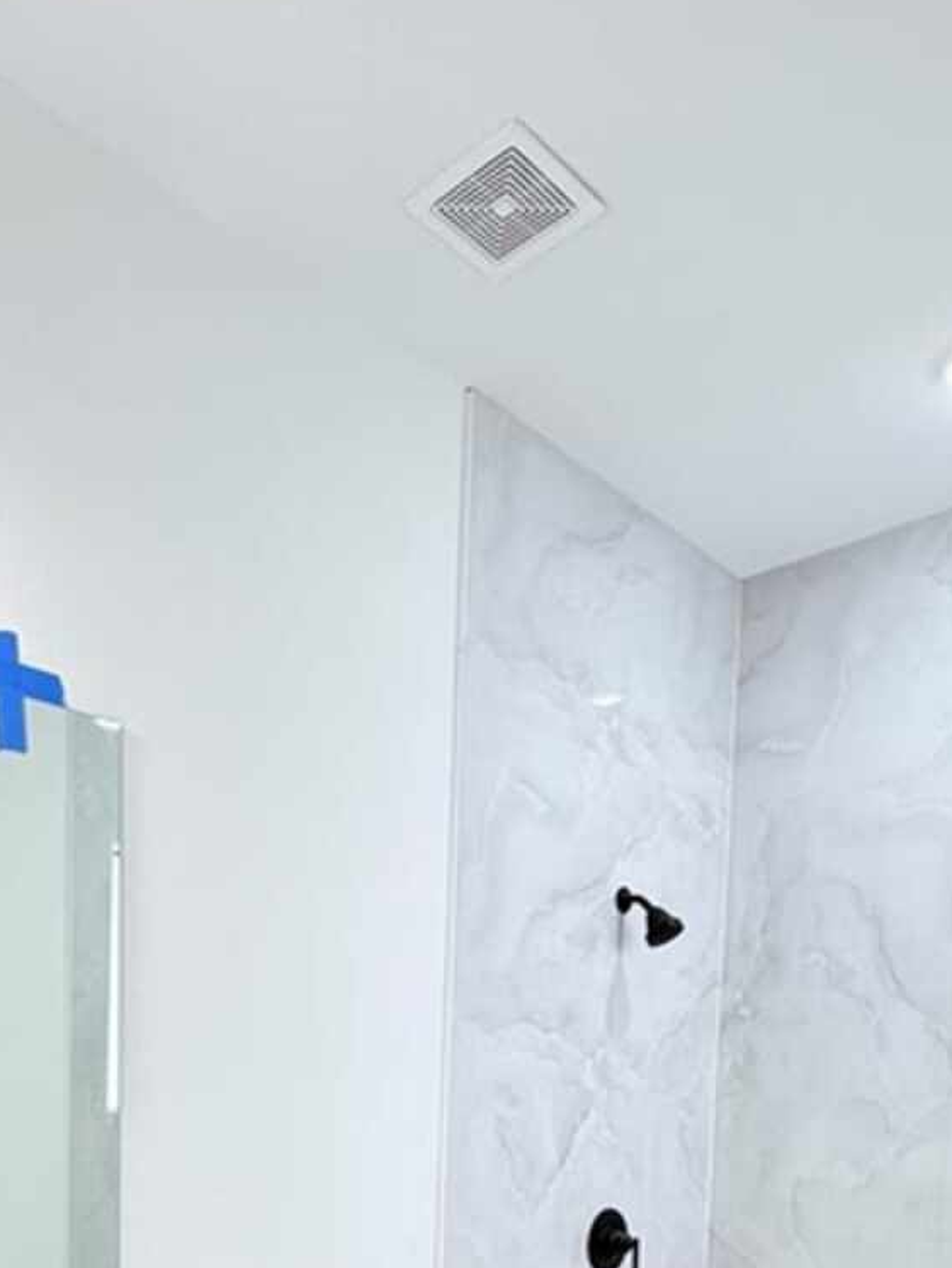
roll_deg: -2.5
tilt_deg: -4.9
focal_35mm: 32
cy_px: 1237
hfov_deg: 43.8
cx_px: 348
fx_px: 1173
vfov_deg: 48.0
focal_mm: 2.22
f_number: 2.2
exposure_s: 1/120
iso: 160
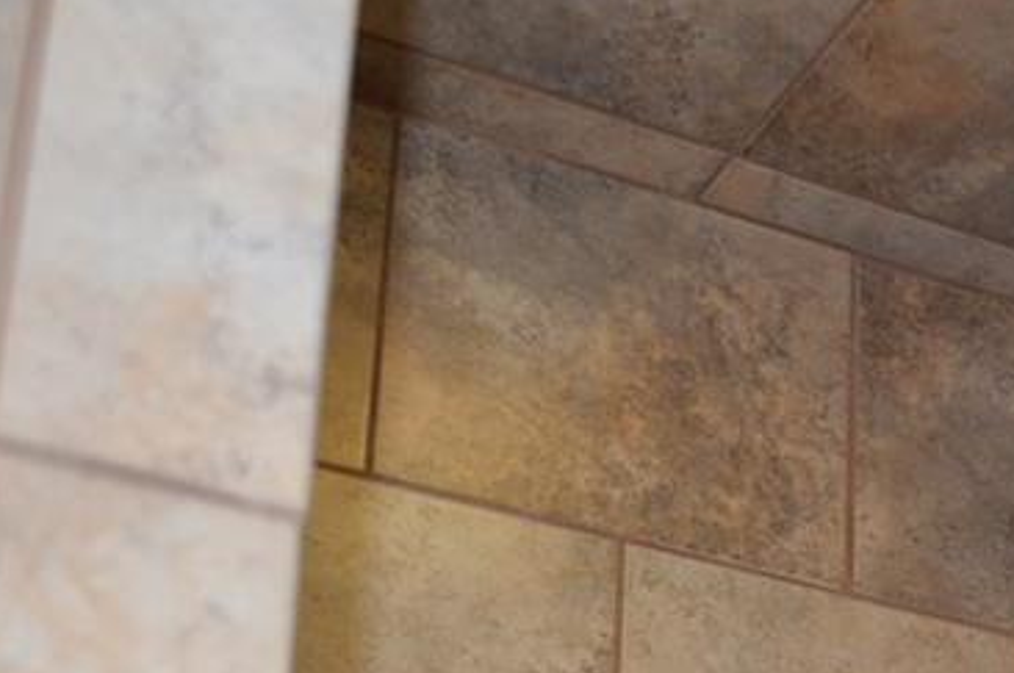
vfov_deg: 12.1
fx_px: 3066
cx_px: 1316
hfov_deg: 17.6
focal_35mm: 109
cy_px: 914
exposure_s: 1/60
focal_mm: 26
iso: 800
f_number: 4.2
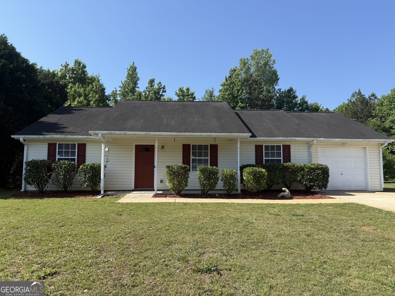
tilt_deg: +5.5
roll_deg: -0.8
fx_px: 274
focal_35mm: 24
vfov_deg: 56.8
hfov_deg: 71.6
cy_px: 148
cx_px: 198
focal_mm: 6.76
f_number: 1.78
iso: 80
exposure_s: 1/3145
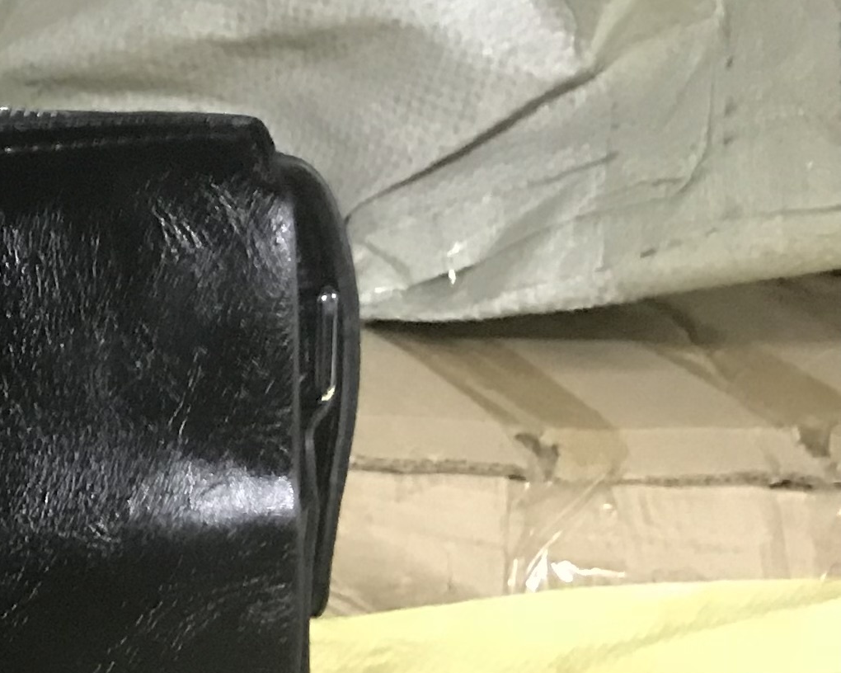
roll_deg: +2.7
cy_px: 732
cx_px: -820
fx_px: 2688
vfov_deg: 14.0
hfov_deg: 14.7
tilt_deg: -27.3
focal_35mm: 108
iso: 80
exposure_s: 1/6
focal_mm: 3.99
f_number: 1.8
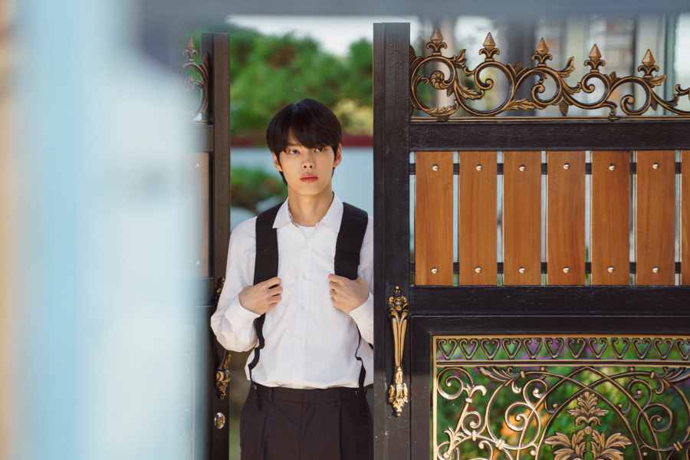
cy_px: 230
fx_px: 3718
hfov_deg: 10.6
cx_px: 345
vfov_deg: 7.1
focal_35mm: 194
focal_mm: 194
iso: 125
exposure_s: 1/500
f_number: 3.5
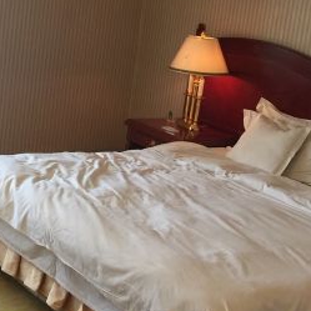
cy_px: 106
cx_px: 82
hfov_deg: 23.8
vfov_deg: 23.9
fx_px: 732
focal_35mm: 72
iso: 64
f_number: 2.2
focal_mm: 4.15
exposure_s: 1/33
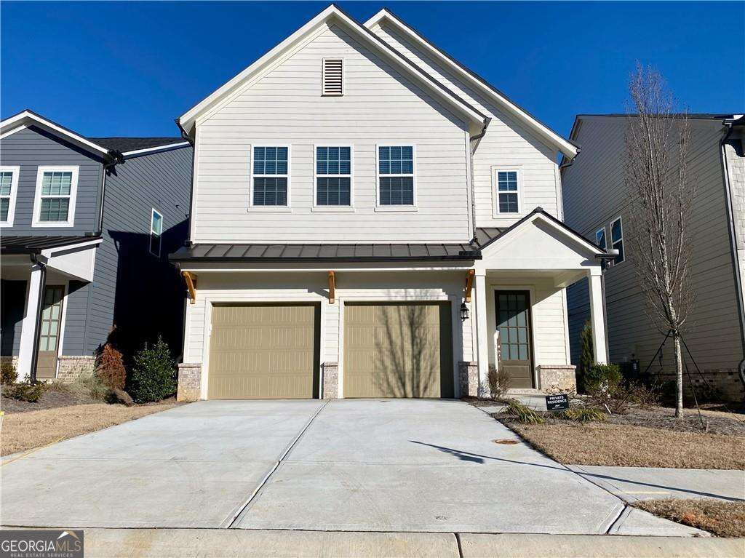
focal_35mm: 26
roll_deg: -0.1
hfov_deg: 67.3
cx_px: 372
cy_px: 279
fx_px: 559
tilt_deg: +10.9
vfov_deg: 53.0
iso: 32
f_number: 1.8
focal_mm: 4.25
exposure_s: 1/5747
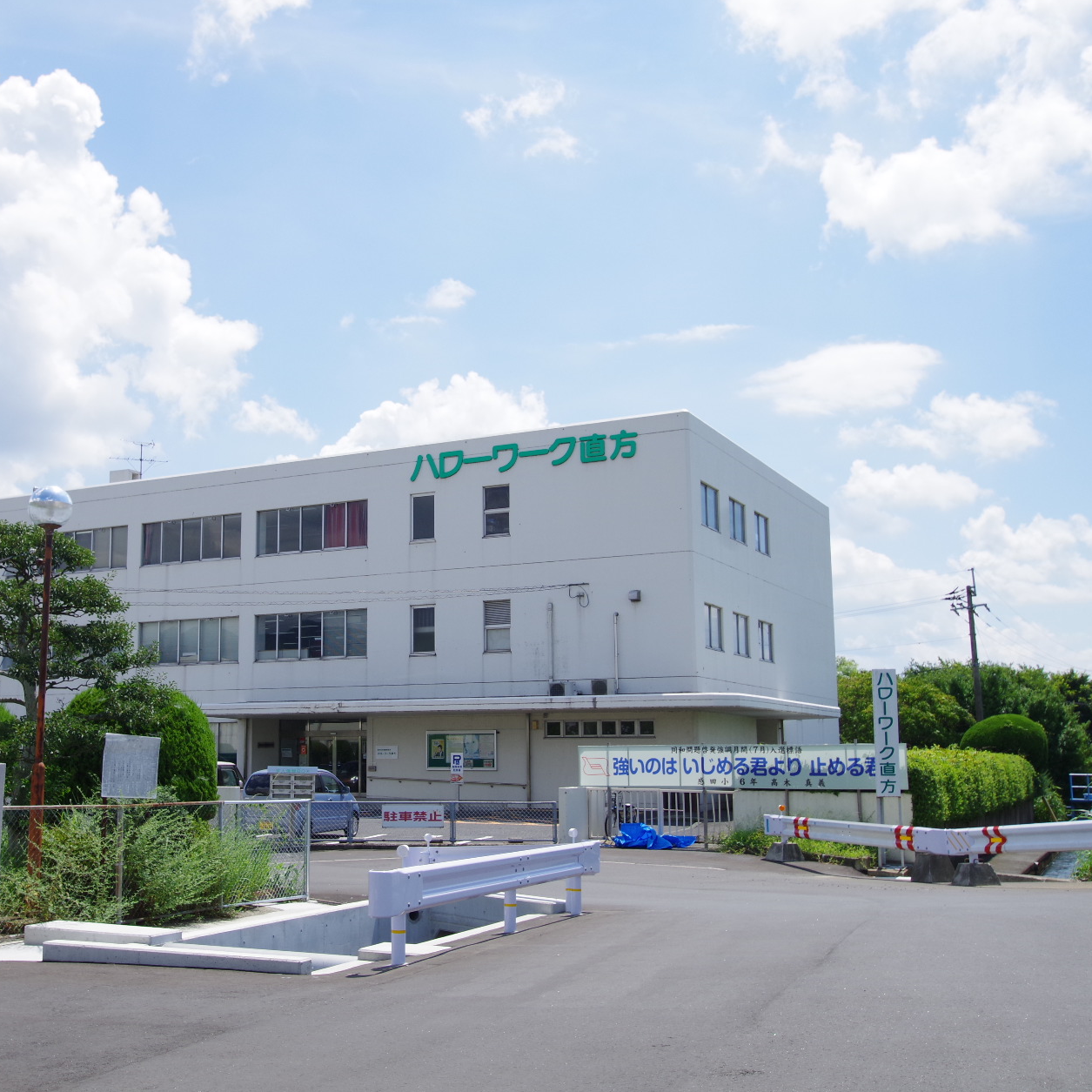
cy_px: 539
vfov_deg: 42.8
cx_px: 378
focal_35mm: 39
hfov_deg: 42.3
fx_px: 1392
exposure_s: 1/400
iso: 200
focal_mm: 20
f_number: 8
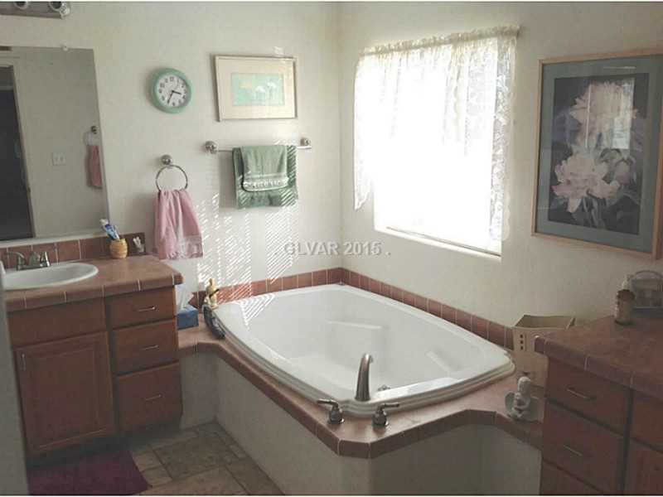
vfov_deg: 40.7
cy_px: 248
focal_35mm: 35
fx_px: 670
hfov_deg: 52.6
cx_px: 332
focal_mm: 4.28
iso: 50
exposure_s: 1/176
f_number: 2.4
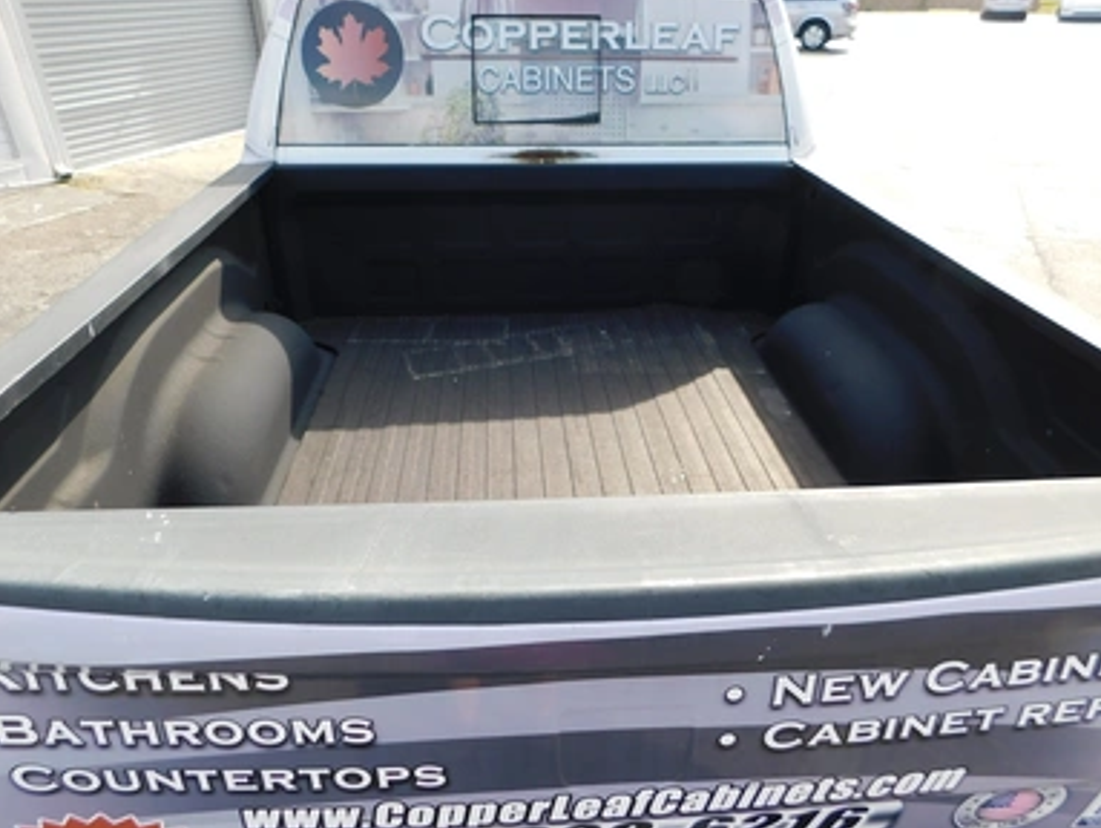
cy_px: 400
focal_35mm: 24
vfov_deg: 56.9
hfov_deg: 71.5
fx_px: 764
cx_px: 549
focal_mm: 4
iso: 125
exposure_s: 1/400
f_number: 3
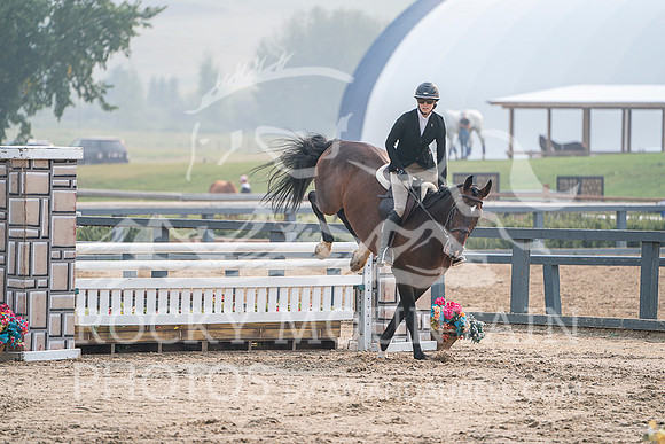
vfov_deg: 4.1
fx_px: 6208
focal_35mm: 336
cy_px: 222
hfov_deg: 6.1
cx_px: 332
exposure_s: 1/800
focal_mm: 336
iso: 500
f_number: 5.6
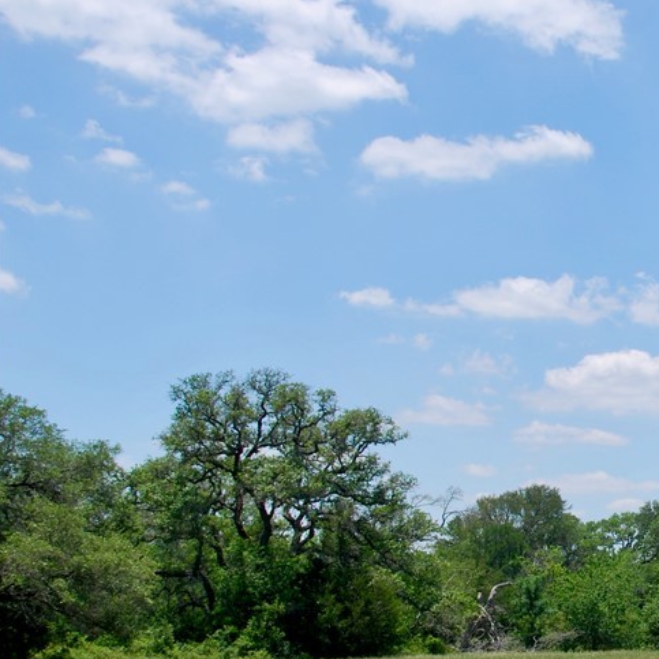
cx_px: 733
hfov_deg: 19.9
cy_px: 427
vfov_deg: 20.8
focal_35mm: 83
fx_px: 1787
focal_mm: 29
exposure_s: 1/250
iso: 100
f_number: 8
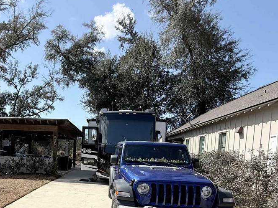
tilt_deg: -3.4
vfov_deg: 48.3
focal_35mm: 27
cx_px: 88
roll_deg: -2.2
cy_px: 168
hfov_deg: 63.3
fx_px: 217
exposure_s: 1/1105
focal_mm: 2.22
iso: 20
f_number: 2.2
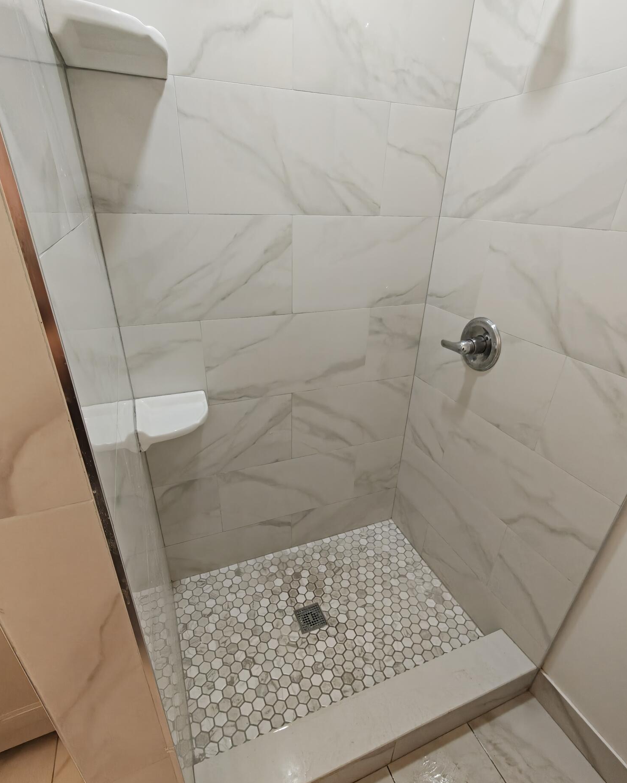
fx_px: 394
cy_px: 413
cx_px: 311
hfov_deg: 77.0
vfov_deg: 89.6
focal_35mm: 17
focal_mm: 2.31
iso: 500
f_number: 2
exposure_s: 1/120
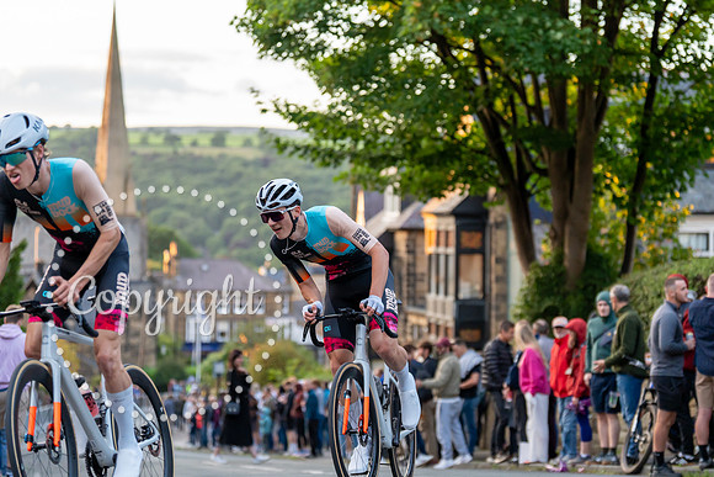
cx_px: 357
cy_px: 238
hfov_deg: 21.7
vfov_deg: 14.6
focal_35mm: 94
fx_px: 1865
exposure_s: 1/1000
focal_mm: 94
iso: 2000
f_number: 2.8
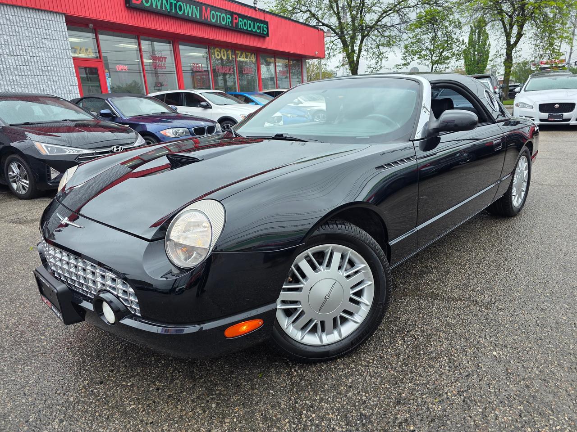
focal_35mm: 23
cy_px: 216
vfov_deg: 58.9
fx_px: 383
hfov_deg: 73.9
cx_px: 288
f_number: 1.7
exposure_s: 1/359
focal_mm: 6.3
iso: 32
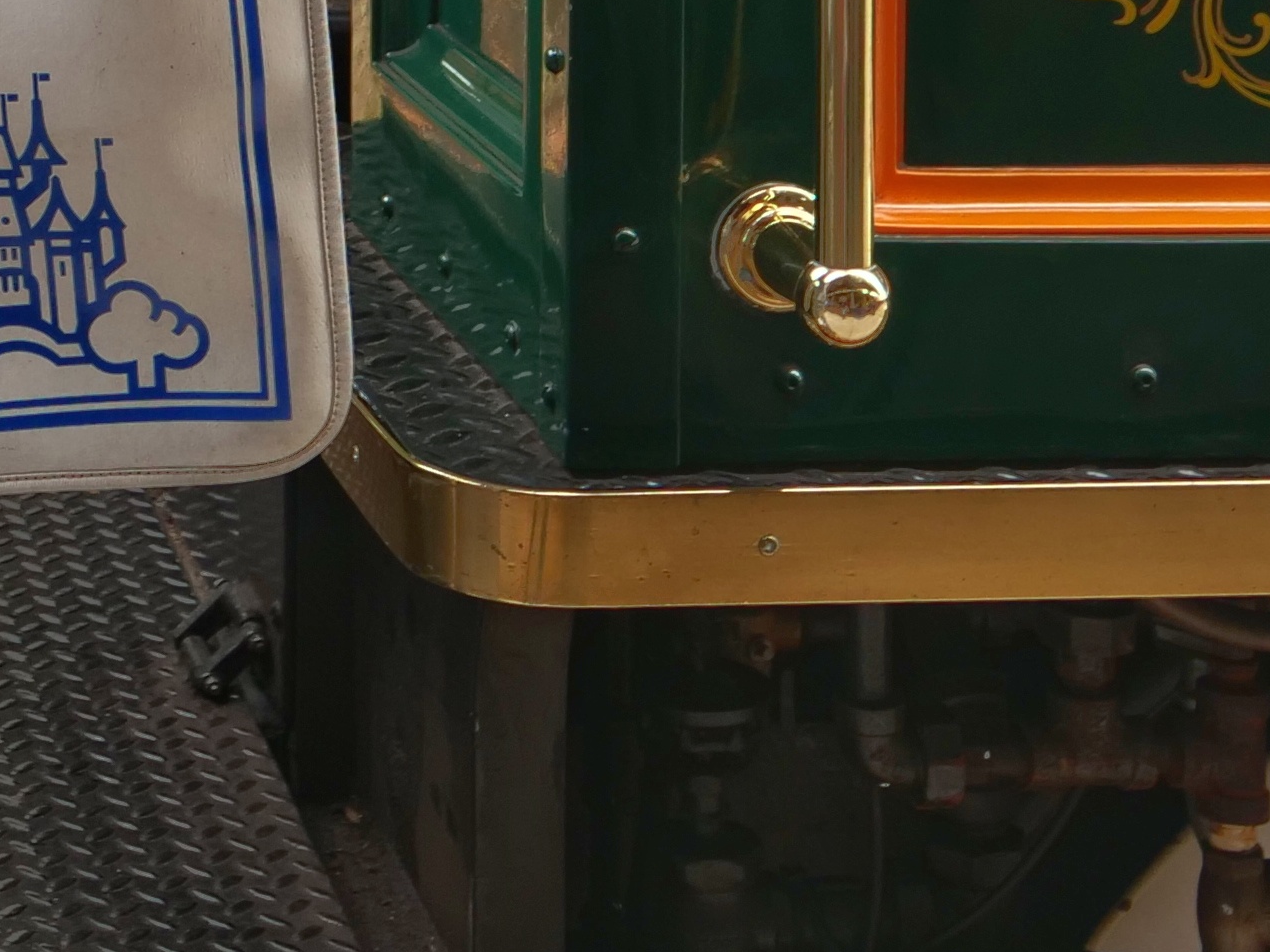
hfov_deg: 18.8
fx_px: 3595
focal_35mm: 98
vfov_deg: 13.7
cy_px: -694
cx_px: -322
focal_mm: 12
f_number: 4
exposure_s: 1/125
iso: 200
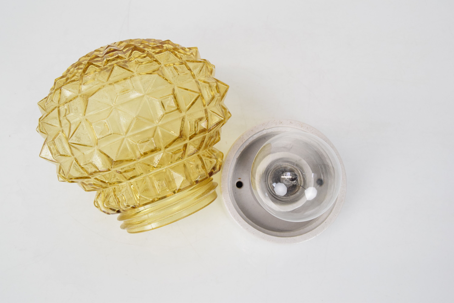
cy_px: 152
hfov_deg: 53.1
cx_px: 227
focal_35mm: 36
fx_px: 454
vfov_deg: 36.9
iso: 1600
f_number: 7.1
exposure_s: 1/200
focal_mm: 24
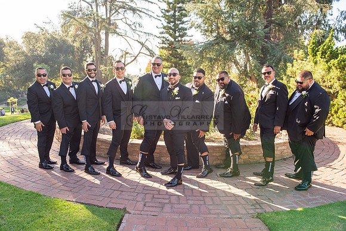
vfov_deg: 48.0
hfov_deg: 67.4
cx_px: 173
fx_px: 260
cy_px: 116
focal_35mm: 27
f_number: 5.6
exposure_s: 1/250
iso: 200
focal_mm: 27
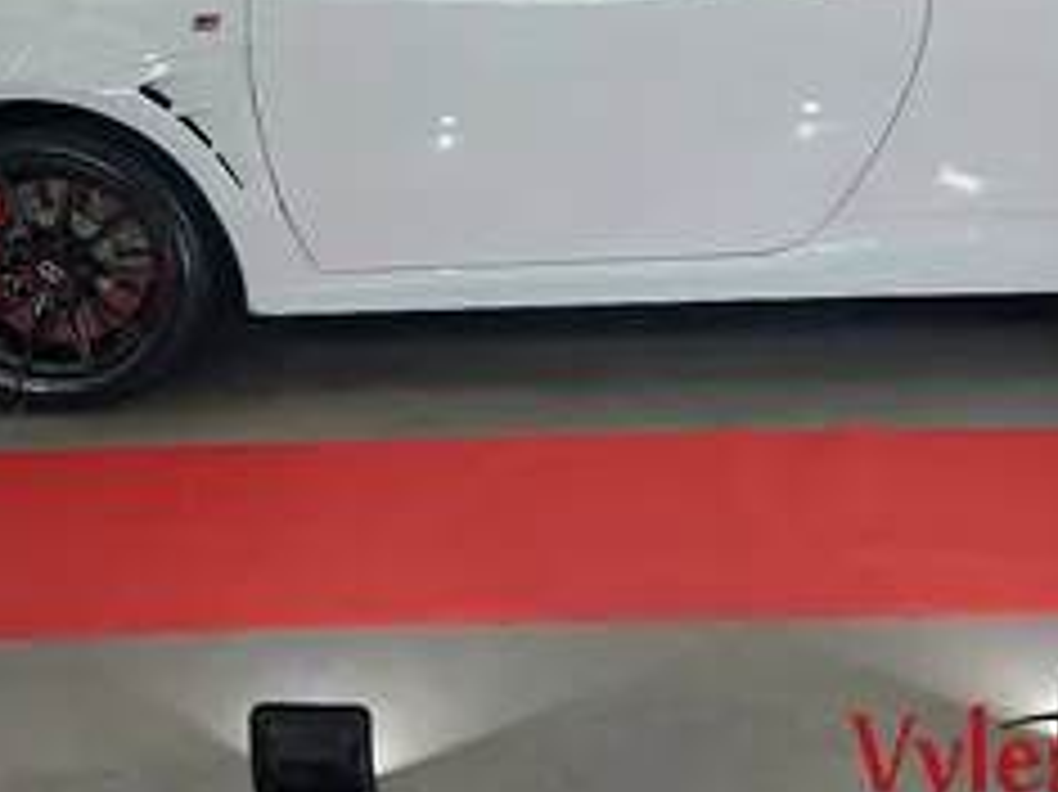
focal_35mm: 49
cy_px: 99
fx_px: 1497
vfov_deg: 28.6
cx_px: 608
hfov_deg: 38.8
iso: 40
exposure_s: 1/100
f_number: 1.8
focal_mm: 5.23
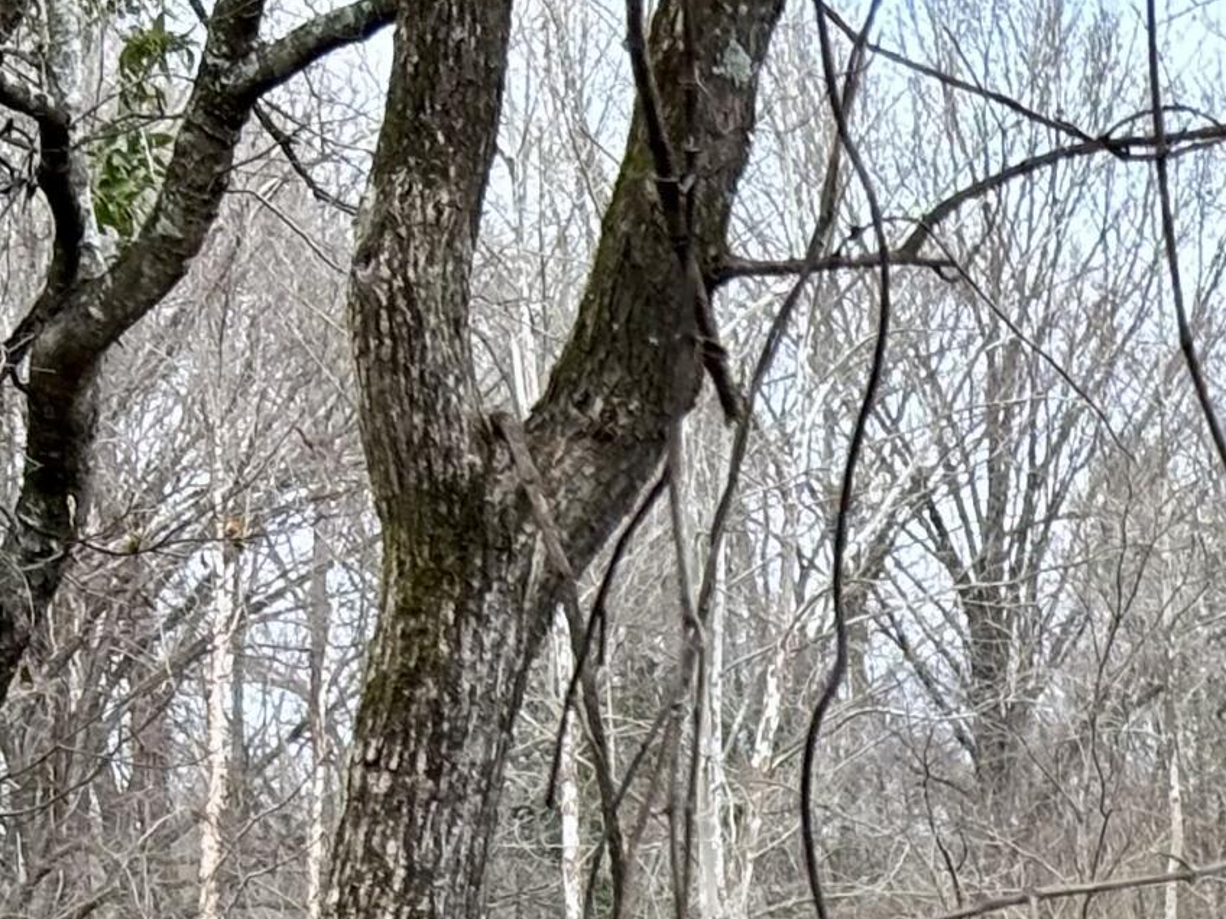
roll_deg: +1.2
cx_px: 2053
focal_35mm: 184
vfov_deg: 7.8
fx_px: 6517
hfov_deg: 10.3
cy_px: 1585
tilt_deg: -7.9
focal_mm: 5.96
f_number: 1.6
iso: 32
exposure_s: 1/505
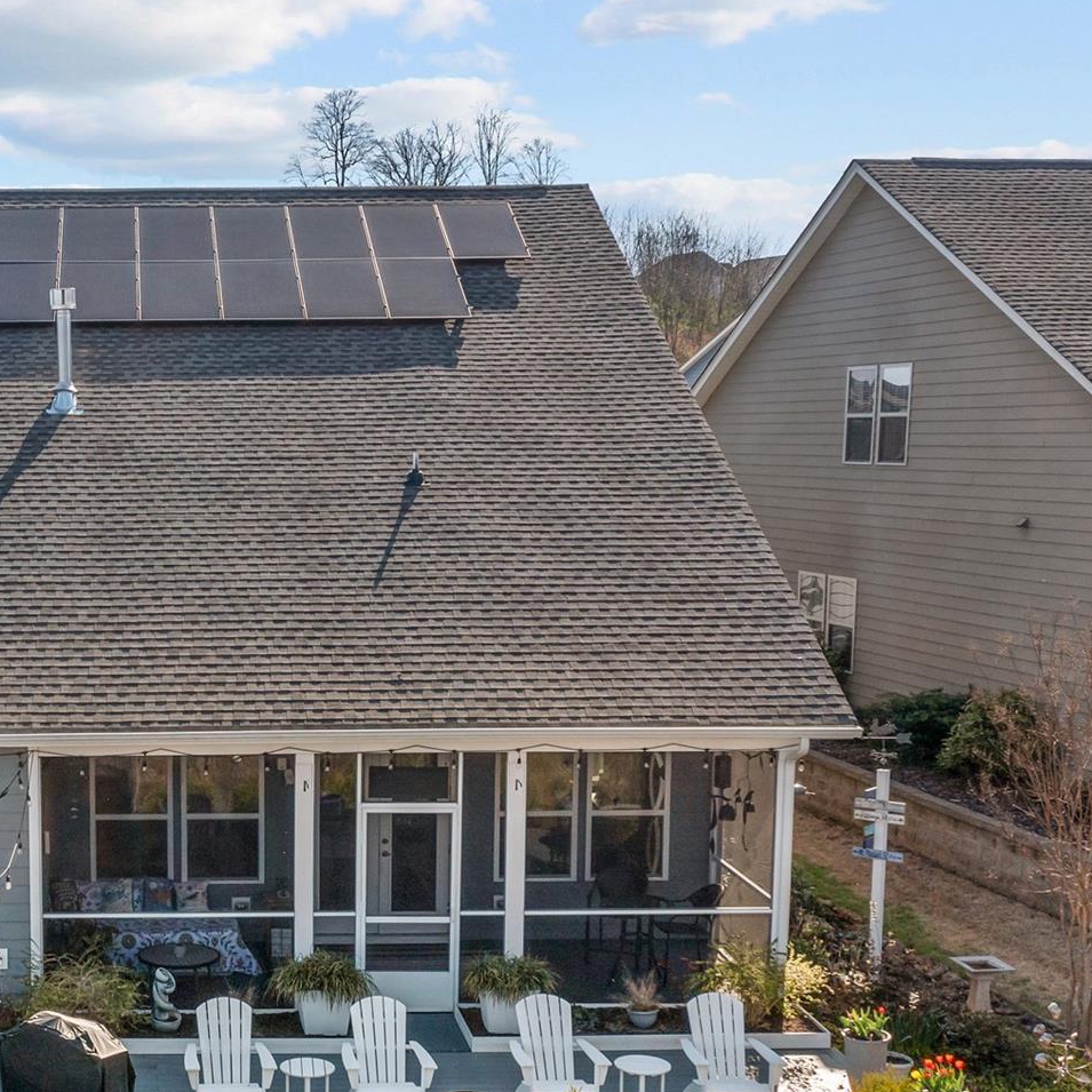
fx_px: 1820
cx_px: 121
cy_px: 696
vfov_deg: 33.2
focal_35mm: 51
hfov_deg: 31.9
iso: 100
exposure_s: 1/800
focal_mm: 10.26
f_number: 5
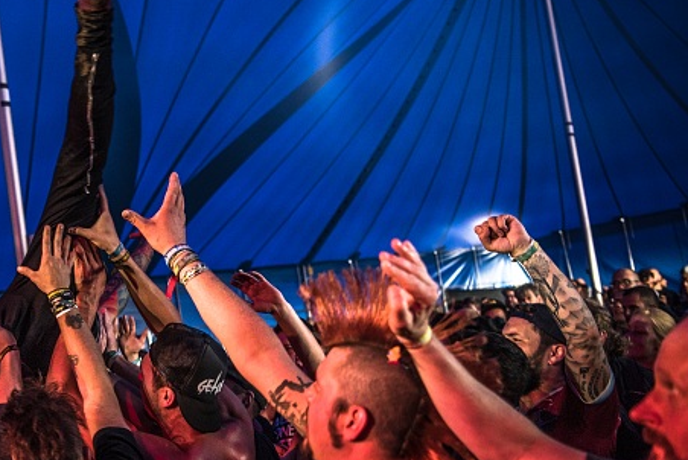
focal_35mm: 51
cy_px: 270
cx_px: 142
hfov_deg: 37.5
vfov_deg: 26.5
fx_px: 975
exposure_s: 1/100
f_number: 2.8
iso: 1000
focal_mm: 32
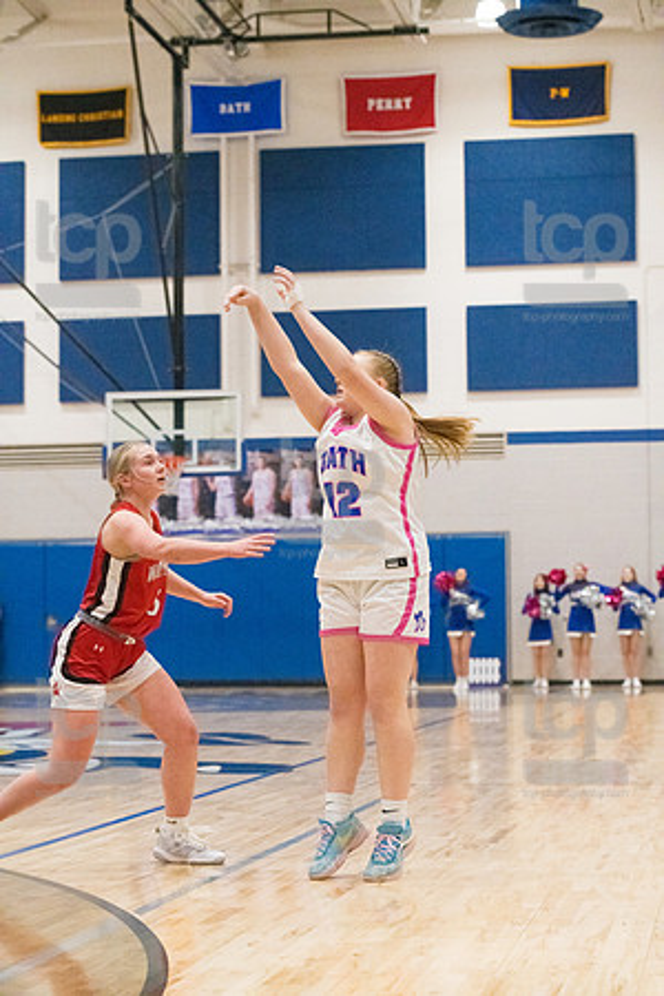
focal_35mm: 86
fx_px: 2379
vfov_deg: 23.6
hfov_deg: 15.9
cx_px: 332
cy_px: 498
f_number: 4.5
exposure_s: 1/1600
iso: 10000
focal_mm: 86
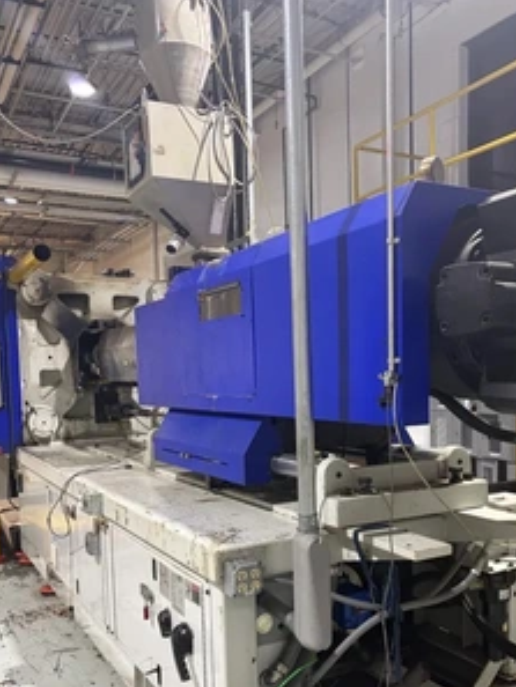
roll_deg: +1.1
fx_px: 695
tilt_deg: -3.4
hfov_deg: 40.6
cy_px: 421
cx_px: 305
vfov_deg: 52.2
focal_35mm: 35
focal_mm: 5.96
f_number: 1.6
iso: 125
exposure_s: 1/60
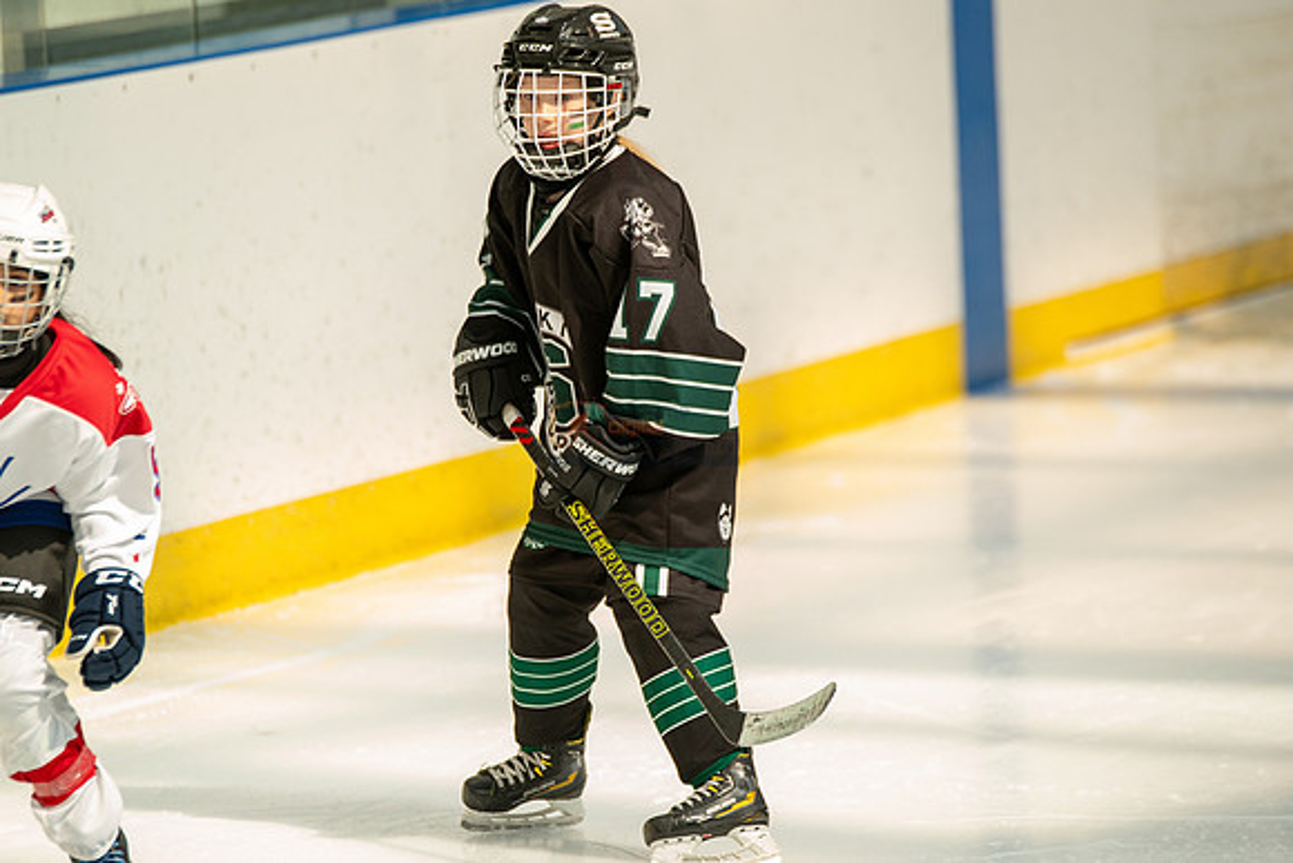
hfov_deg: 6.5
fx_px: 11304
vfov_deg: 4.4
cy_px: 496
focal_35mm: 315
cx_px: 557
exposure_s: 1/2500
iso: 1600
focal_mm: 261
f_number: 3.5
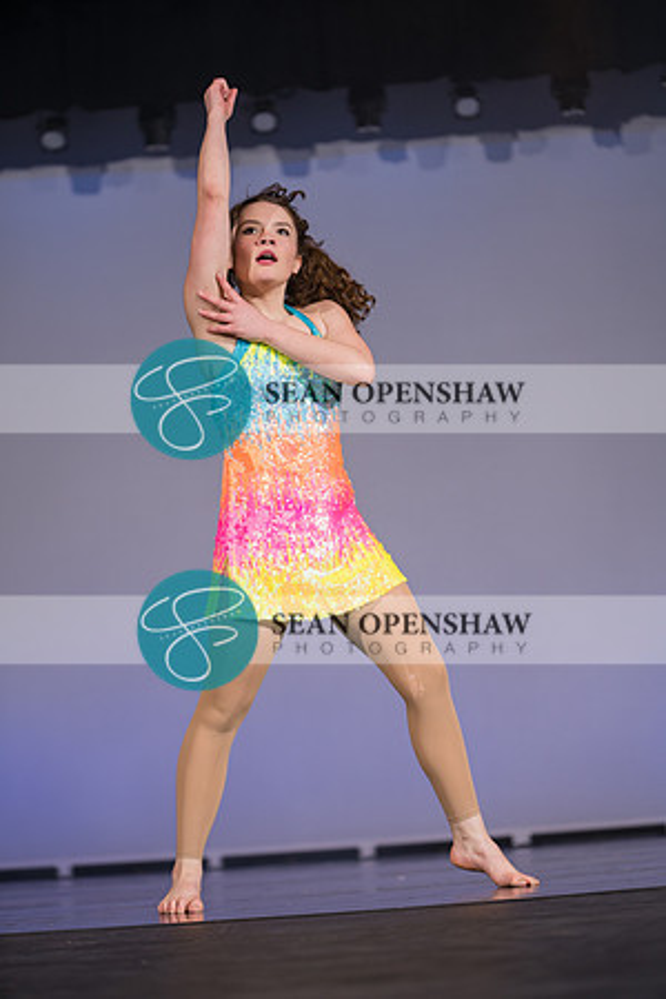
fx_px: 1942
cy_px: 500
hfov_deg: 19.5
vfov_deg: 28.8
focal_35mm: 70
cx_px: 333
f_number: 2.8
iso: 400
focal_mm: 70
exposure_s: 1/500
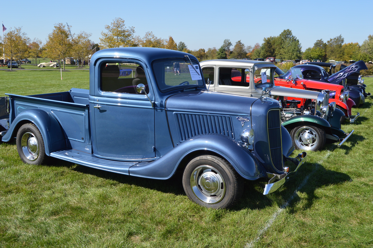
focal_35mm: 34
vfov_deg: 38.3
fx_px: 357
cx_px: 186
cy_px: 124
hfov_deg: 55.1
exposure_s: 1/200
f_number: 7.1
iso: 100
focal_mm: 23
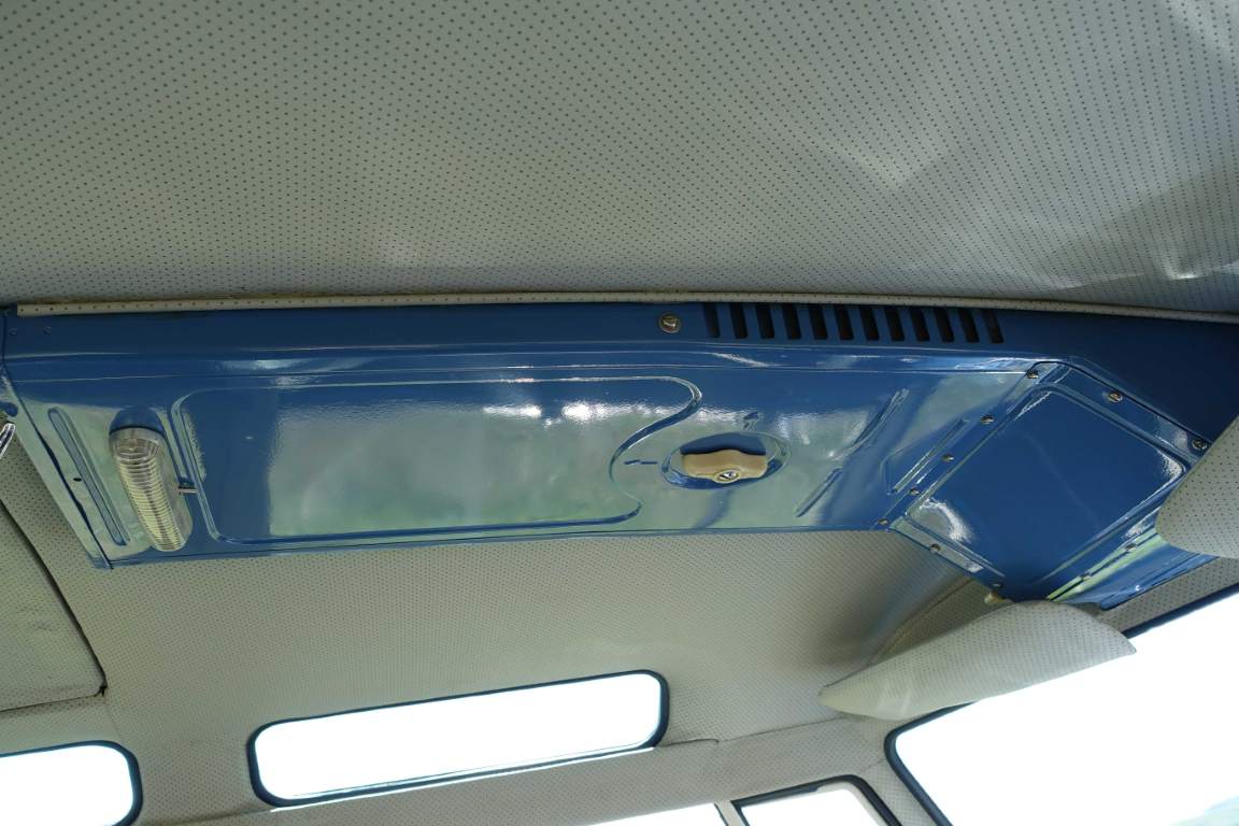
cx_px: 620
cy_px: 413
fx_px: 1101
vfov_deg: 41.1
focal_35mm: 32
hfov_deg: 58.7
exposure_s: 1/160
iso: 125
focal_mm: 11.81
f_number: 4
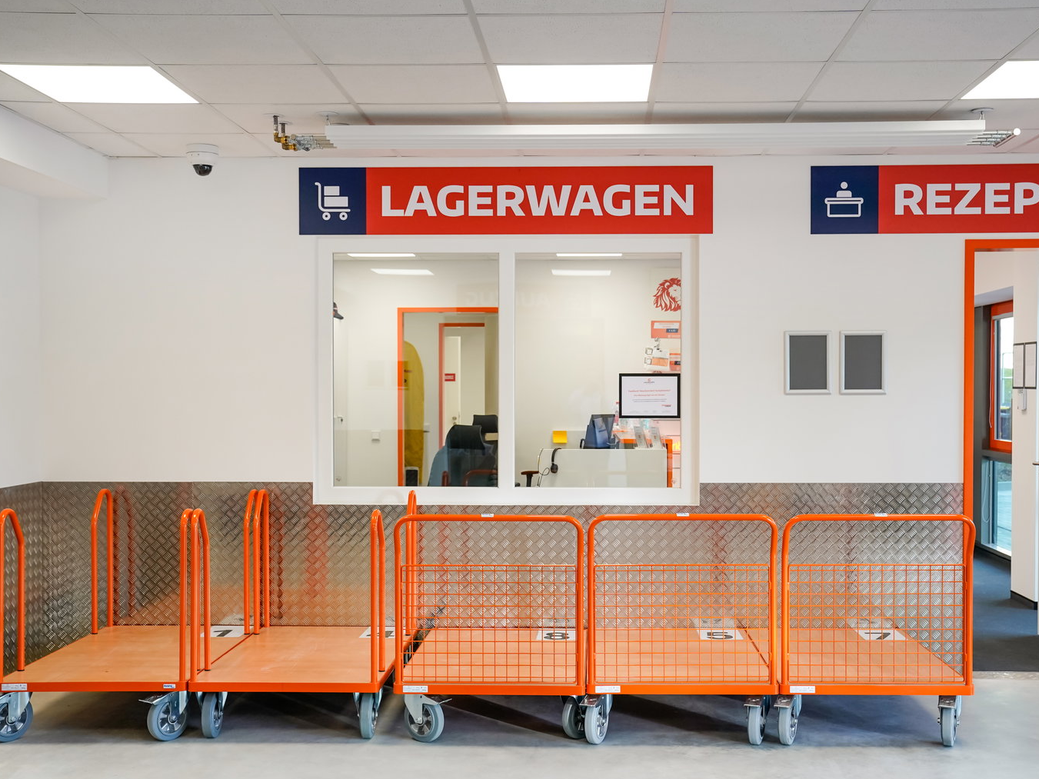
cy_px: 407
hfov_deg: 45.7
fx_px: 1231
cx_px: 568
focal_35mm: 41
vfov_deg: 35.1
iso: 1000
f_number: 5
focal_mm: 36
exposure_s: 1/200
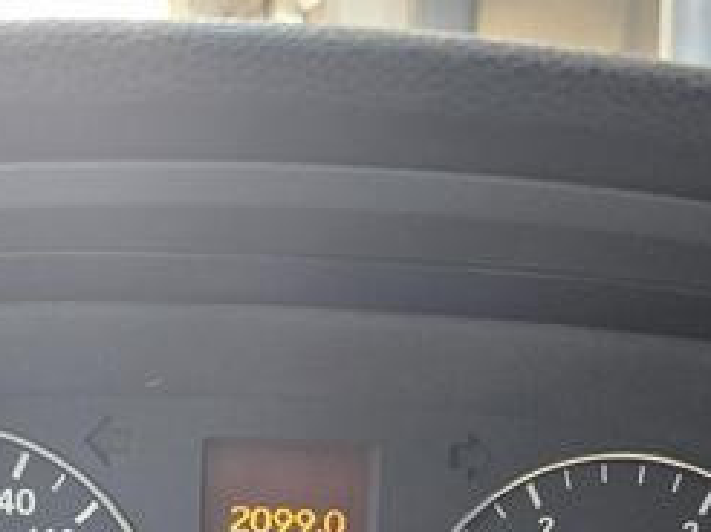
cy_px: 638
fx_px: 1252
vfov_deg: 22.2
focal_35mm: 61
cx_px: 277
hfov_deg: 31.6
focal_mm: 5.4
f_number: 1.8
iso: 500
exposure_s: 1/100
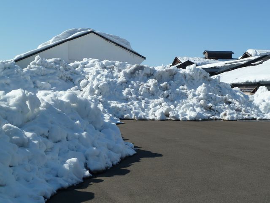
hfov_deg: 39.7
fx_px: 374
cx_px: 135
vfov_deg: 30.3
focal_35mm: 48
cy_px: 102
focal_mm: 7.9
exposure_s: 1/500
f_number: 5.6
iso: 80
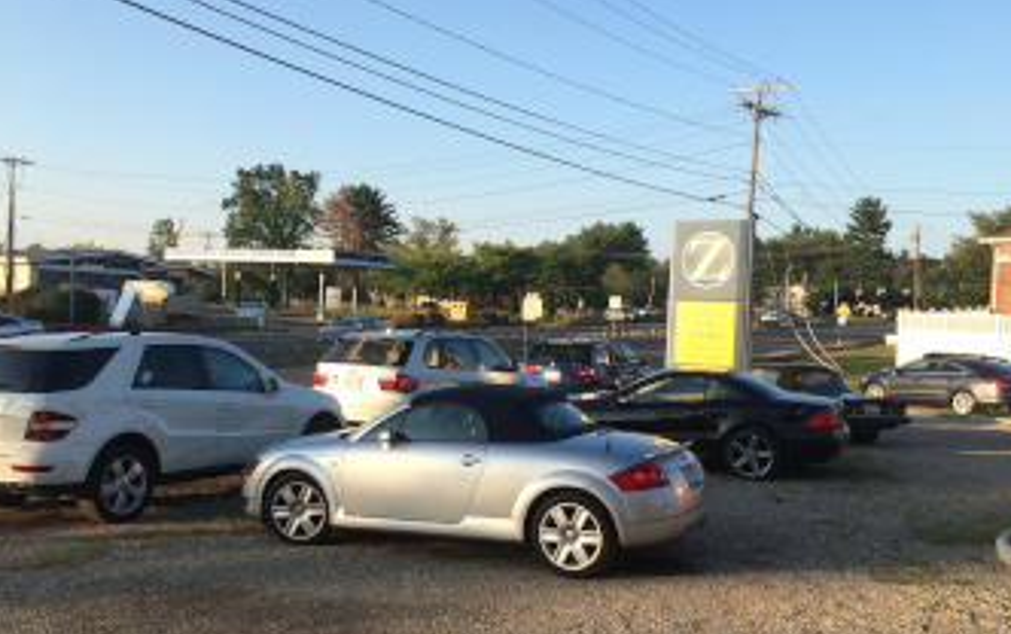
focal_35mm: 37
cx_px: 435
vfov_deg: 34.5
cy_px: 335
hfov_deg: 52.5
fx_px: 1020
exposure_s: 1/672
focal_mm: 4.15
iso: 32
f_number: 2.2
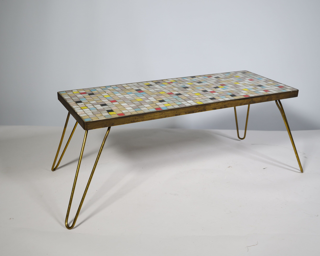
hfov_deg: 40.3
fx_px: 436
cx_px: 168
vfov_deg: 32.7
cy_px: 128
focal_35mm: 46
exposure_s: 1/125
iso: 200
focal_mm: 22
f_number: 3.5
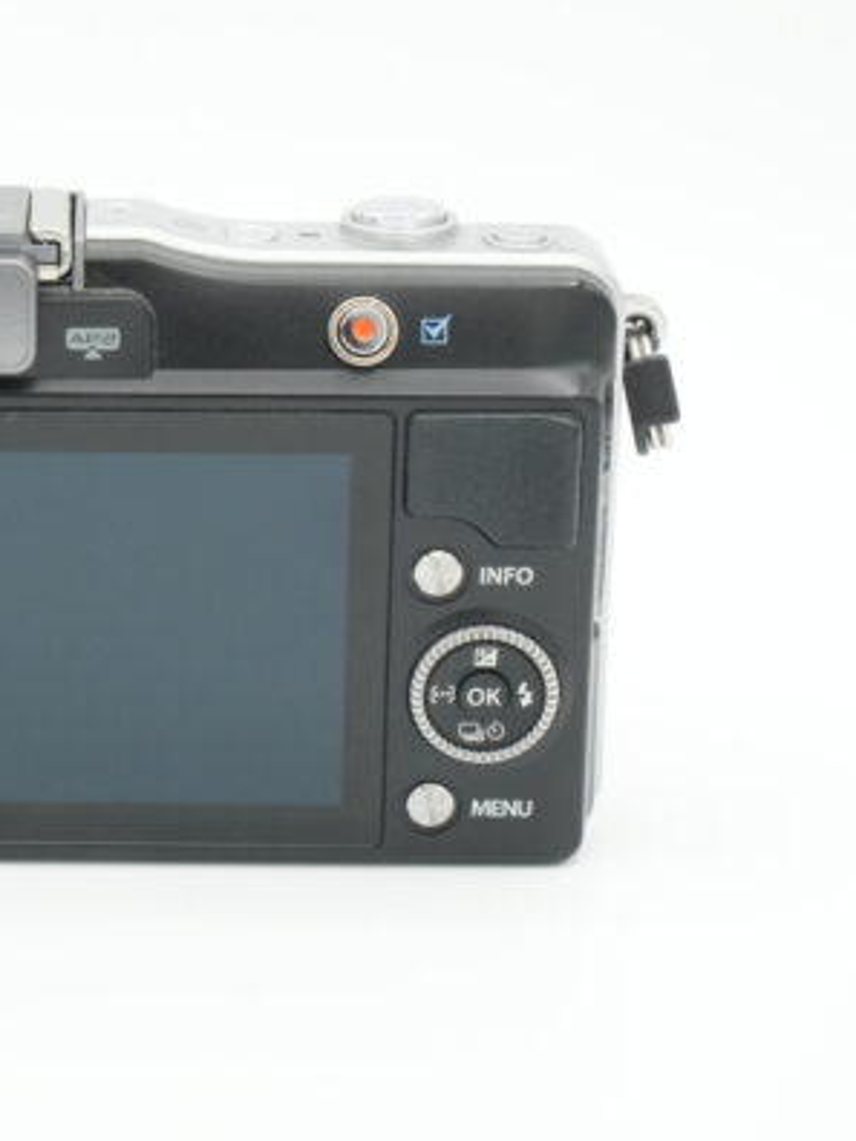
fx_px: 3891
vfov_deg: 16.7
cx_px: 75
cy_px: 568
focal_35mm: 118
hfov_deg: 12.5
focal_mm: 54
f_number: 13
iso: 1250
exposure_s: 1/200
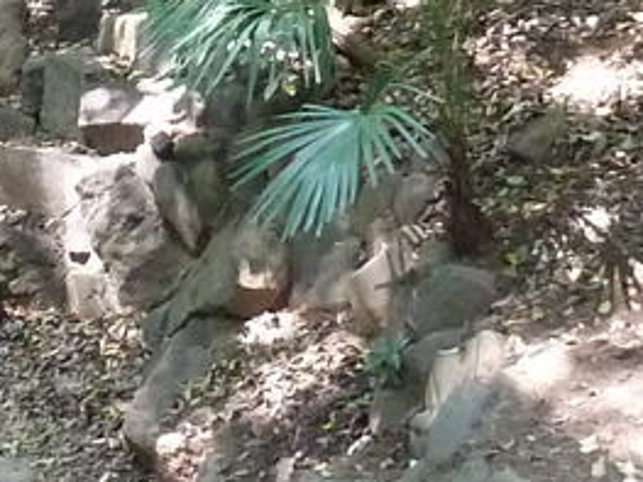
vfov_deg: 9.5
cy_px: -267
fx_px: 2822
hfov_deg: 12.6
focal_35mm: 152
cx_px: -213
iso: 400
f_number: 3.3
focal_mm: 4.1
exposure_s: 1/15
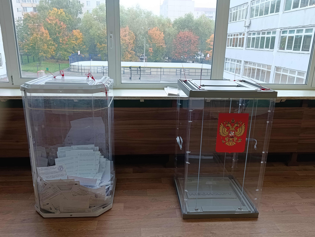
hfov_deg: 63.4
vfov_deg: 49.9
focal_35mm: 28
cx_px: 158
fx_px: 255
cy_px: 118
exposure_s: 1/100
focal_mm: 6.11
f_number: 1.7
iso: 250
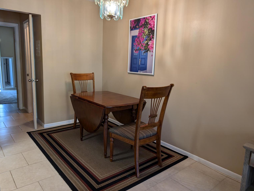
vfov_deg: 55.0
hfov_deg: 69.3
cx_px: 123
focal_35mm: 25
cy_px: 94
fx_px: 184
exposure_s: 1/24
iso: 33
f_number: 1.68
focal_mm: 6.9
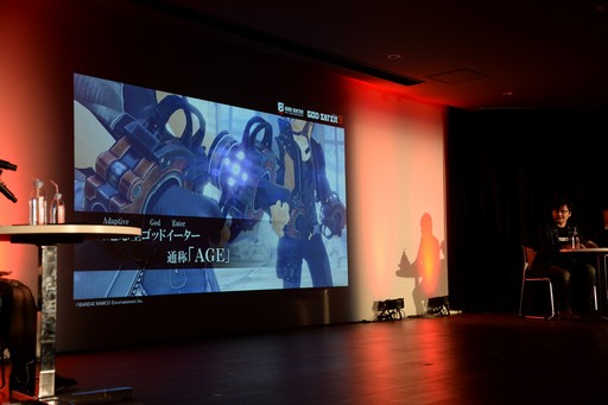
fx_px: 810
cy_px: 202
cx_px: 304
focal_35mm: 48
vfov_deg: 28.1
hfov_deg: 41.1
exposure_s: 1/60
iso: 640
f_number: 4.2
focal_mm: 48
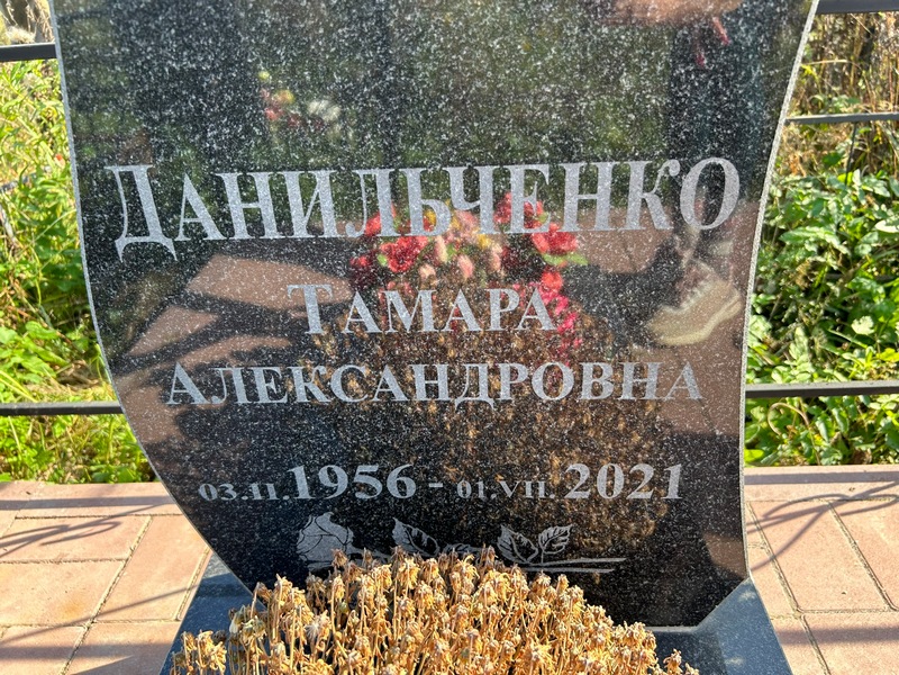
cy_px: 338
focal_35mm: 26
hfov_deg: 67.3
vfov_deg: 53.1
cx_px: 450
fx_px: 675
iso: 50
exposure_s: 1/374
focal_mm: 5.7
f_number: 1.5
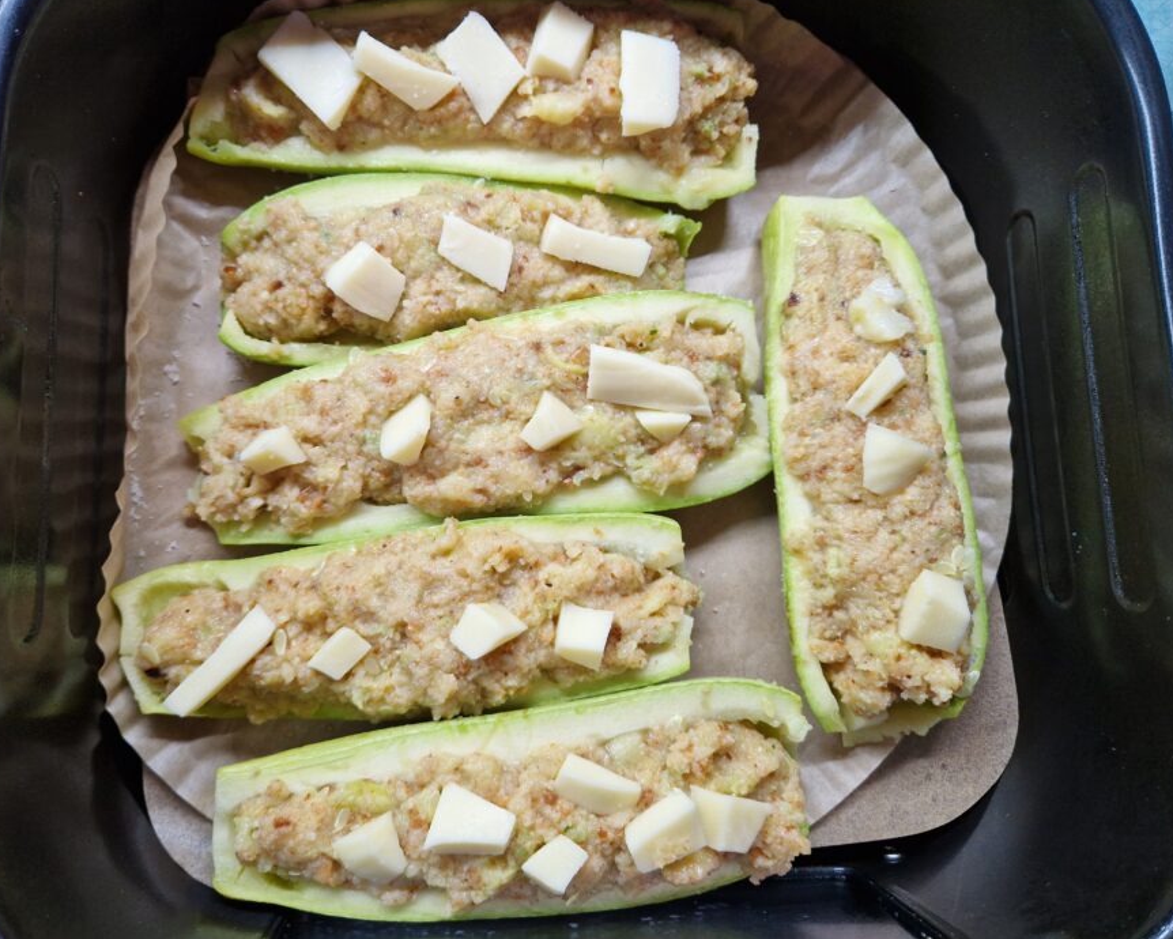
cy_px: 453
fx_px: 868
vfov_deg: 56.8
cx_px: 528
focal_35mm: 25
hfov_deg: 67.9
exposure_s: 1/100
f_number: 1.8
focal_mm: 5.4
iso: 125
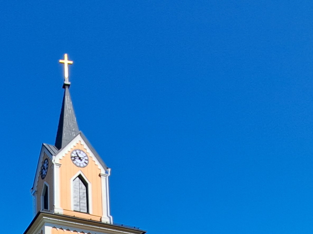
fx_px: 398
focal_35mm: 44
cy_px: 361
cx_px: 38
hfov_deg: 40.1
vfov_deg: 24.5
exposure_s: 1/1332
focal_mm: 1.74
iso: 50
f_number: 2.2
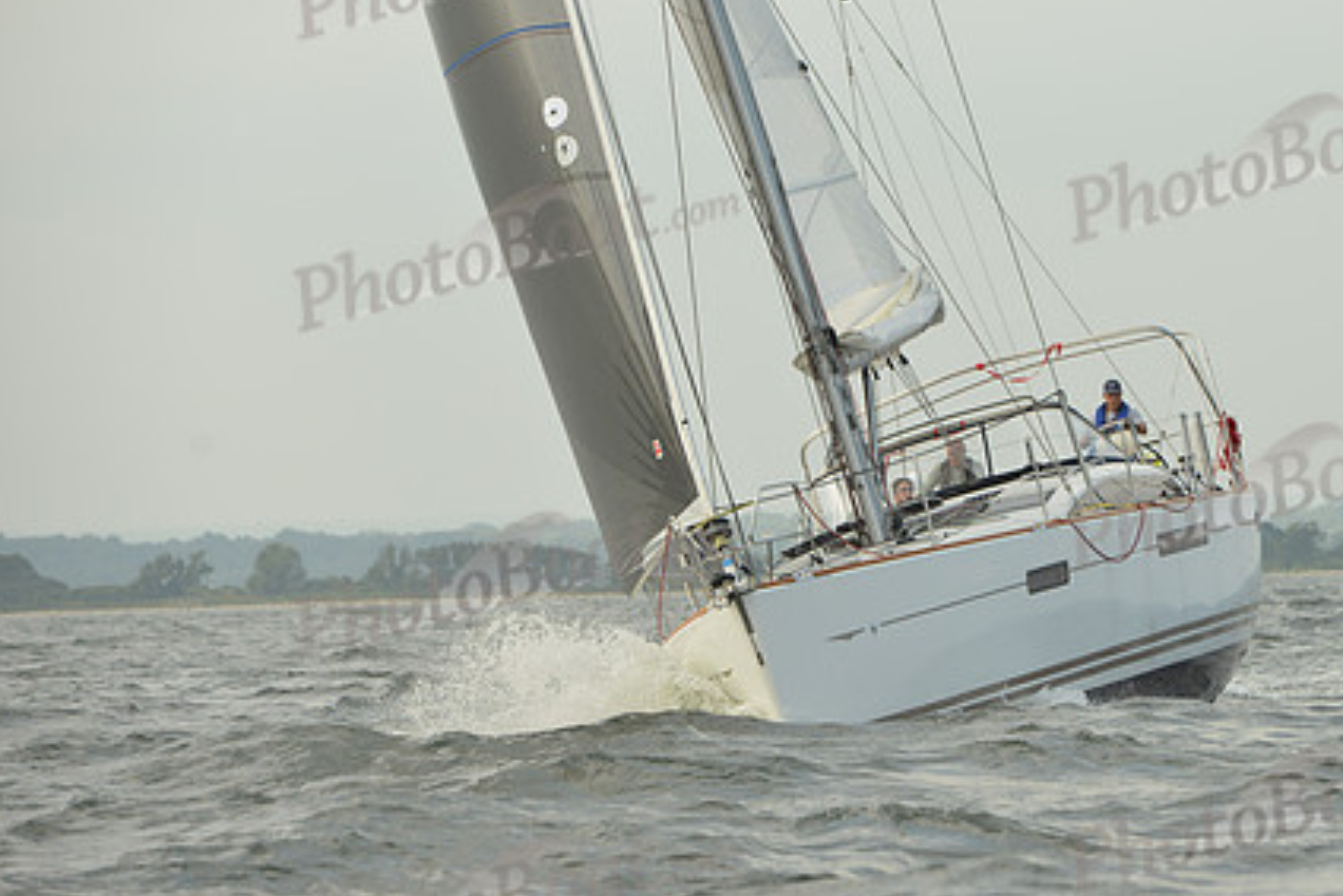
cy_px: 369
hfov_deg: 8.4
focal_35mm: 246
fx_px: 9180
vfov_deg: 5.6
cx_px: 906
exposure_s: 1/1250
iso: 320
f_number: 7.1
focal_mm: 180
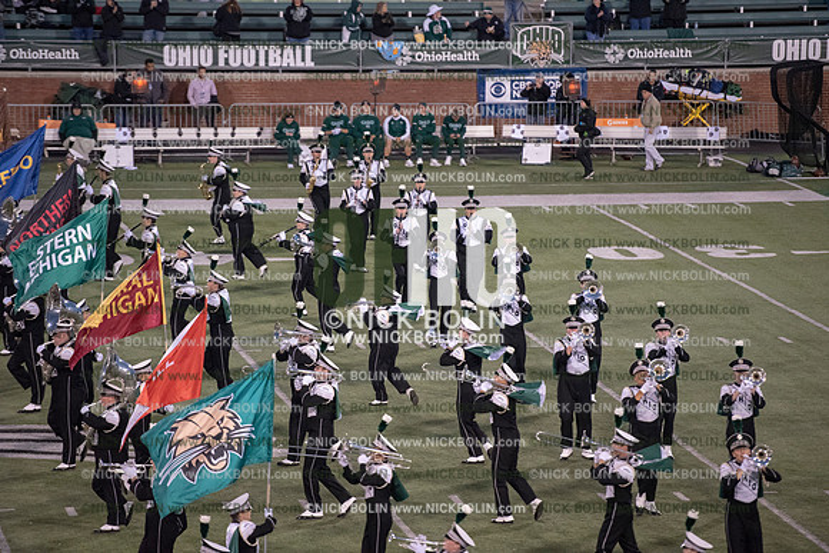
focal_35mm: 200
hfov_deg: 10.3
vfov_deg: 6.9
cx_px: 414
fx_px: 4606
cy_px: 276
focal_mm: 200
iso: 5000
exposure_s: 1/1250
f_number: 3.2
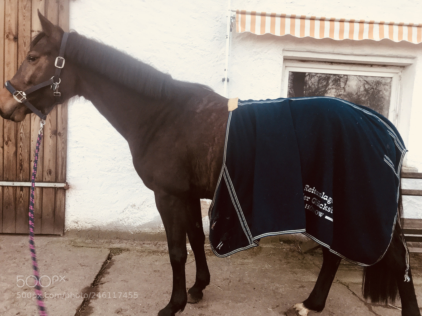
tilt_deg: -2.7
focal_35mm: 28
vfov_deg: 49.7
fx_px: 341
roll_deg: -1.3
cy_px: 158
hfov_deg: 63.4
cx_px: 211
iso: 50
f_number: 1.8
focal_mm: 3.99
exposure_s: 1/33
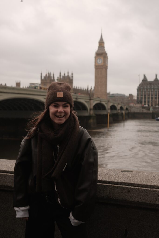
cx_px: 80
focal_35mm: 41
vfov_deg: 47.4
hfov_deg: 32.6
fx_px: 272
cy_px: 119
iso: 250
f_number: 2.8
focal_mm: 27
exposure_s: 1/500
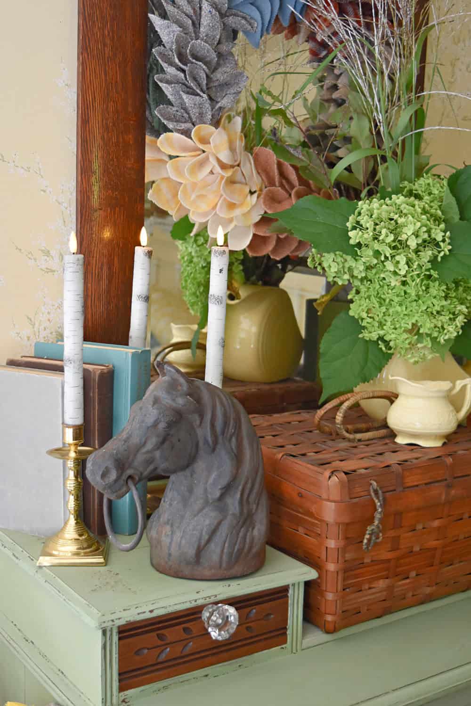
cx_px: 236
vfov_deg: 45.0
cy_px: 353
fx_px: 854
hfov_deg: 30.8
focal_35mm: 44
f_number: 4.2
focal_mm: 29
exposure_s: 1/60
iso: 800
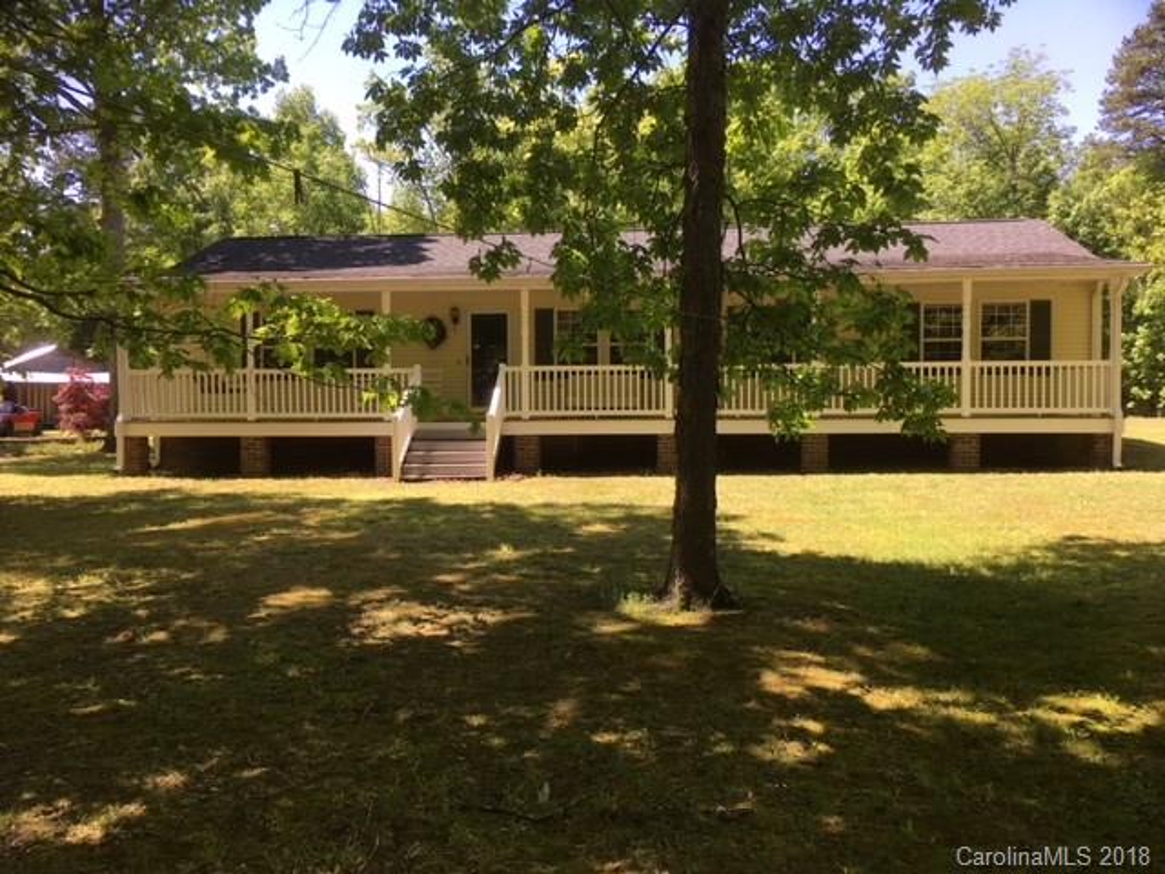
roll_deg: +1.2
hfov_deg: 61.7
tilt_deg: -3.9
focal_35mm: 29
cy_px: 437
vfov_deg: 48.2
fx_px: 976
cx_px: 582
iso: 25
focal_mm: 4.15
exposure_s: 1/366
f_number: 2.2
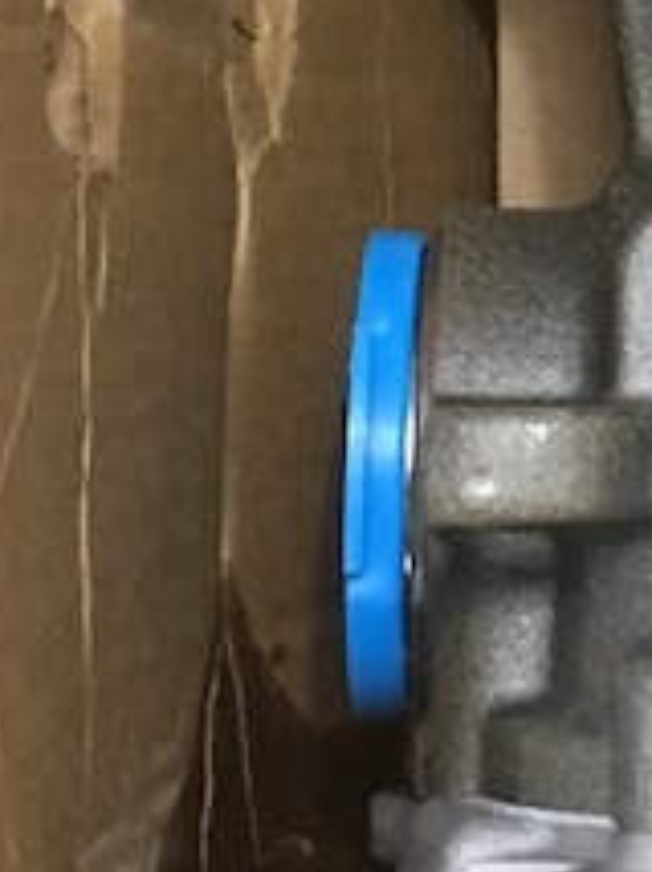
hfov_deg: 9.7
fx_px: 3498
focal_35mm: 139
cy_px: 24
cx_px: 1438
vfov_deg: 14.0
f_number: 2.2
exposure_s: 1/10
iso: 80
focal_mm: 4.15
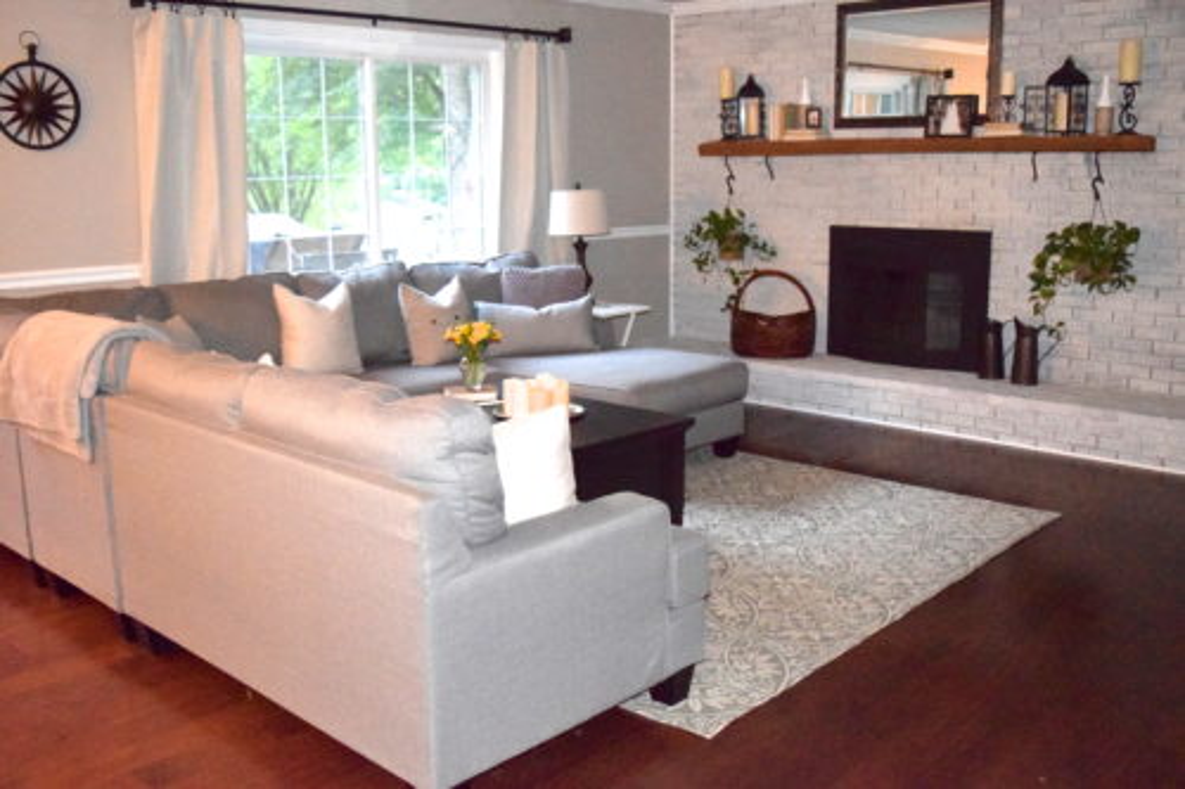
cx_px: 592
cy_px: 394
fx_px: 1135
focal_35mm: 34
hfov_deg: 55.1
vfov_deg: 38.3
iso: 12800
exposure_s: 1/100
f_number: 4
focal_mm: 23
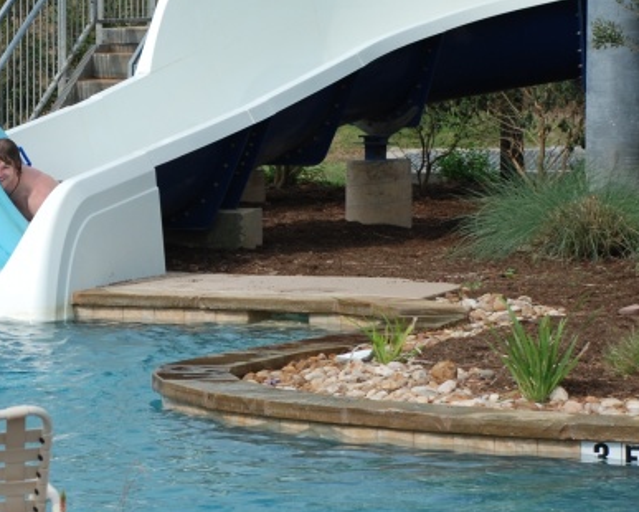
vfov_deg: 6.7
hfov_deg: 8.3
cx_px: -17
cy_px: 285
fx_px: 4371
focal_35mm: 231
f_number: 5.6
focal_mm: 62
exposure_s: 1/500
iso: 180
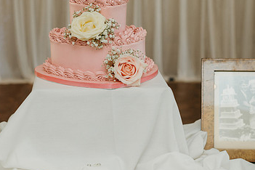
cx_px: 85
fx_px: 602
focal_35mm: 85
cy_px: 85
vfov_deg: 16.1
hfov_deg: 23.8
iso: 1600
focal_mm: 50
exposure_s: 1/160
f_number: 3.5
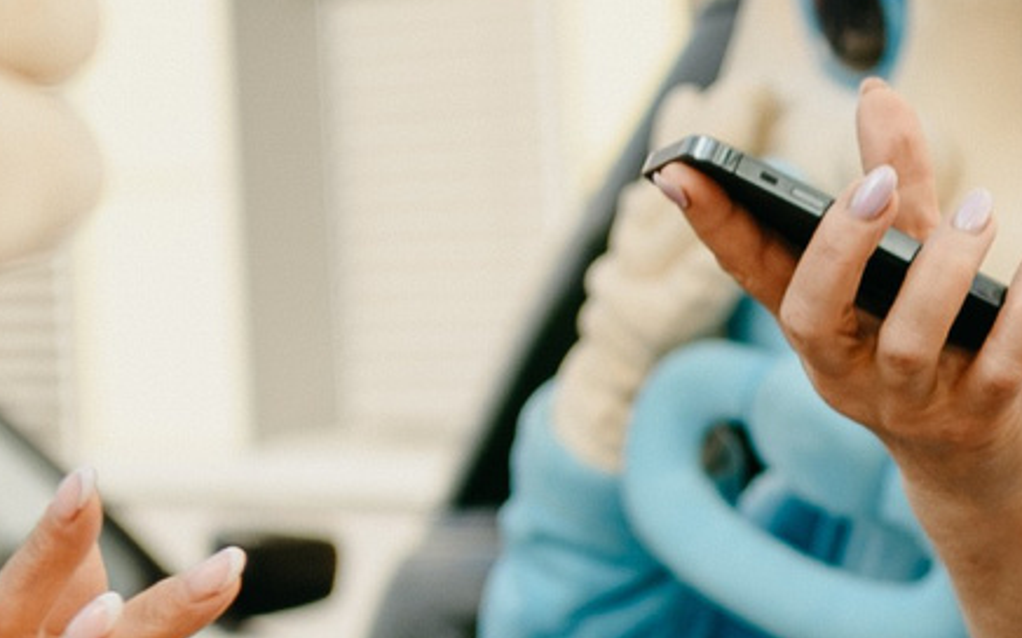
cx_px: 1795
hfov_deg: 6.2
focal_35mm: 332
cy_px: 599
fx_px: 9242
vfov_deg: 3.9
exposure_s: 1/400
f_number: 4
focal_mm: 52
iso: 64
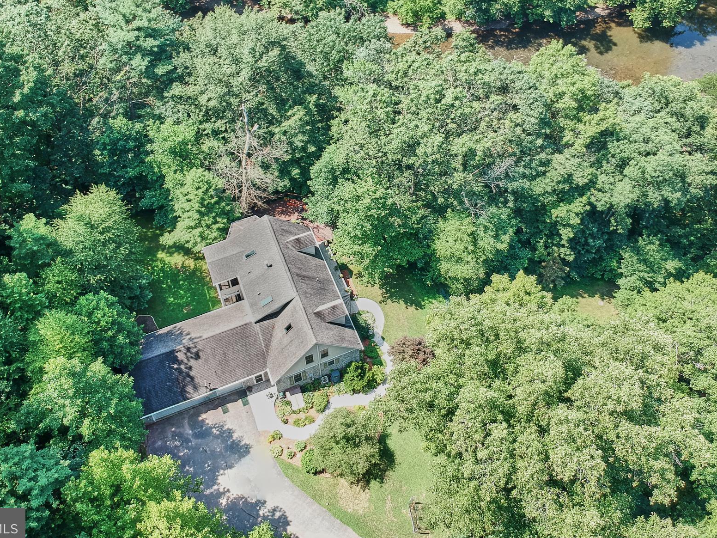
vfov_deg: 42.5
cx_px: 383
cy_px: 191
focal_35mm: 33
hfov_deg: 55.3
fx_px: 684
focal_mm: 4.5
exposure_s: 1/320
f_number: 2.6
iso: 100
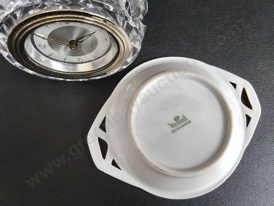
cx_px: 137
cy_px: 103
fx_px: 214
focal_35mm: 27
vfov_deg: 51.4
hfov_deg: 65.3
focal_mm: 2.87
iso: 100
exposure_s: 1/100
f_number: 2
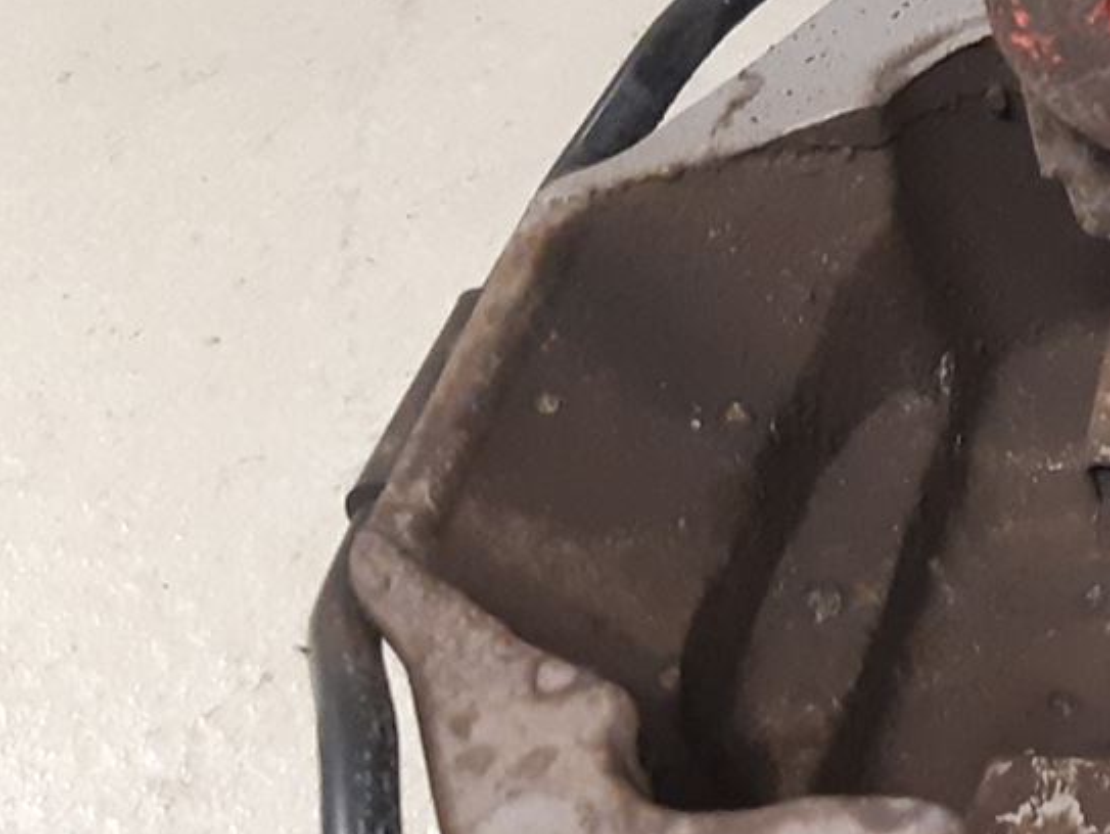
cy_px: 613
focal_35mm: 98
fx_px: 3145
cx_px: 2059
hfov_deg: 16.4
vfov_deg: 15.1
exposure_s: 1/33
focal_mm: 3.93
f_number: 1.7
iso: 250
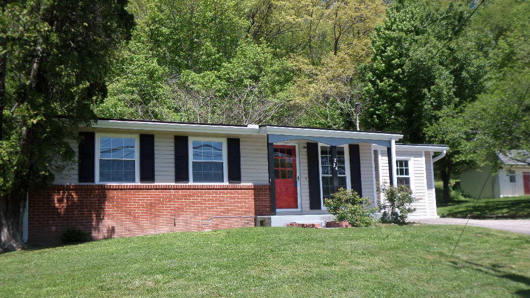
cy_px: 172
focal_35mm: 35
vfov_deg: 33.7
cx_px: 266
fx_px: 492
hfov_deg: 56.6
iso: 80
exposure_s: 1/750
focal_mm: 5.8
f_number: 3.5
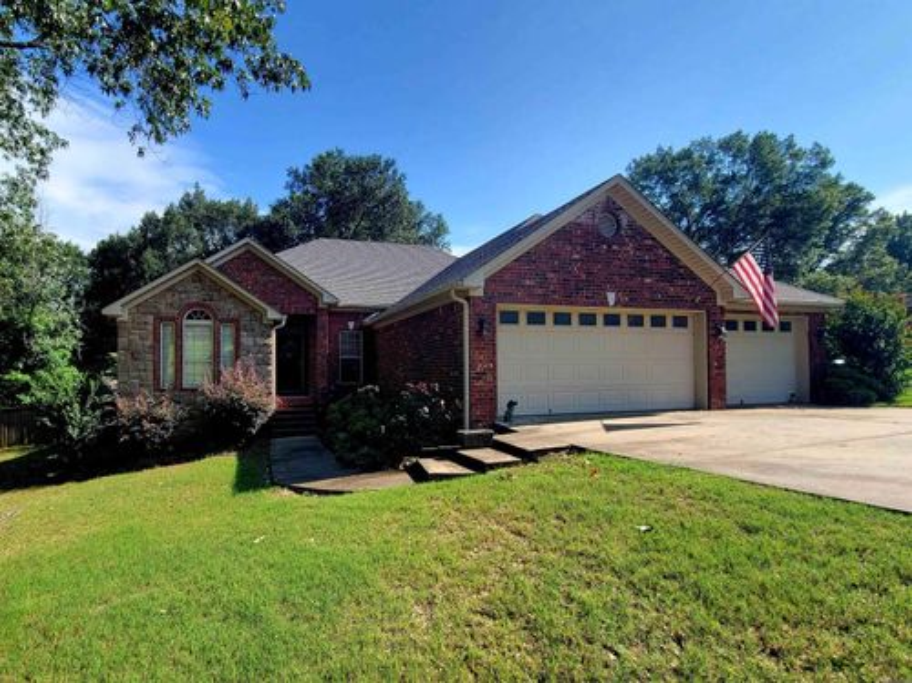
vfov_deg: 89.8
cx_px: 456
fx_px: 342
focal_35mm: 13
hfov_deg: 106.2
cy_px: 342
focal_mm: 2.2
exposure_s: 1/625
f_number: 2.2
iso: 50
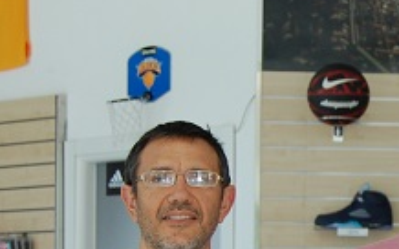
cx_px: 509
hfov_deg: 11.0
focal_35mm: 186
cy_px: 309
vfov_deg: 7.0
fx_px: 2022
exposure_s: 1/125
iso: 400
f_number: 5.6
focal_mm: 38
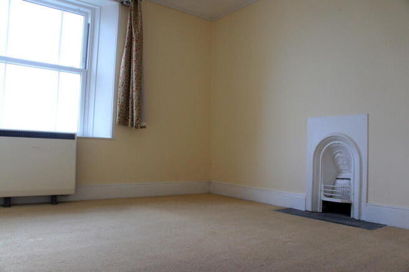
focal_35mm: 27
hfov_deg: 67.4
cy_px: 136
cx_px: 204
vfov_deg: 47.8
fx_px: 306
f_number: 4.5
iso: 640
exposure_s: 1/160
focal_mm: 18
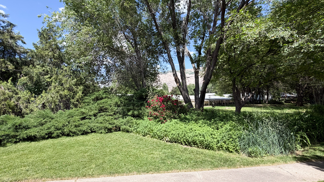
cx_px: 144
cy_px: 98
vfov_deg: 63.9
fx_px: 146
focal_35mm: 17
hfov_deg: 95.5
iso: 40
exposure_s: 1/710
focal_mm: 2.22
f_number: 2.2
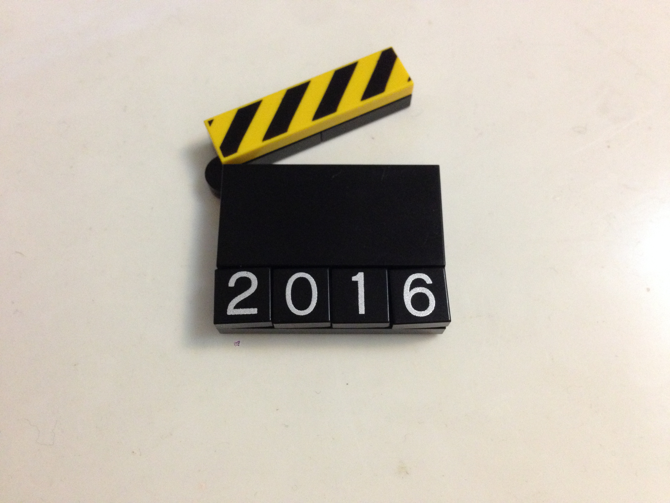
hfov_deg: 55.4
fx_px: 639
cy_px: 252
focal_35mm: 33
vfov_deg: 42.9
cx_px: 335
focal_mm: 4.12
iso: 400
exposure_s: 1/20
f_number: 2.4
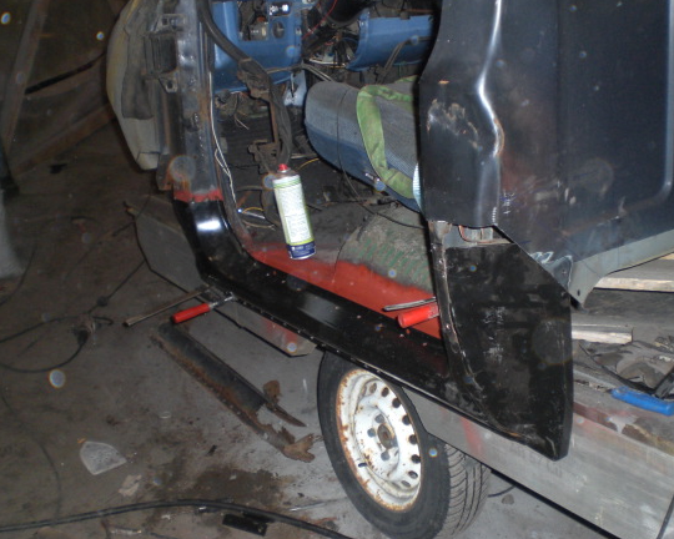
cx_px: 377
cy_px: 243
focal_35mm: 44
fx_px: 878
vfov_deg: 34.1
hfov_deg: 41.9
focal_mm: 6.3
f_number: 3.1
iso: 200
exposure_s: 1/60
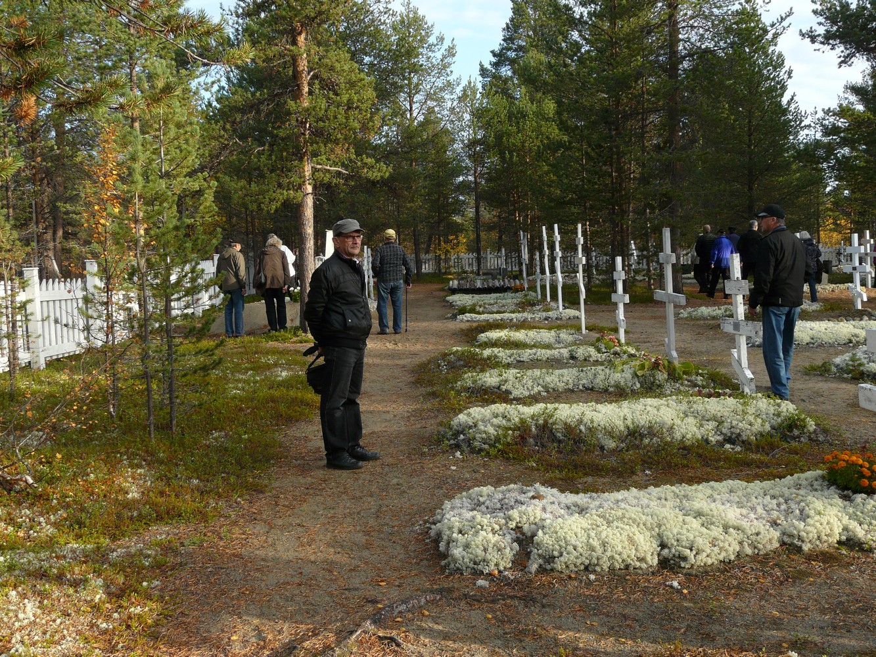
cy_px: 328
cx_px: 438
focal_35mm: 37
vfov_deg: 38.7
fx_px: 936
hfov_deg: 50.1
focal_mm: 6
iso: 100
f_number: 4
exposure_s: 1/200
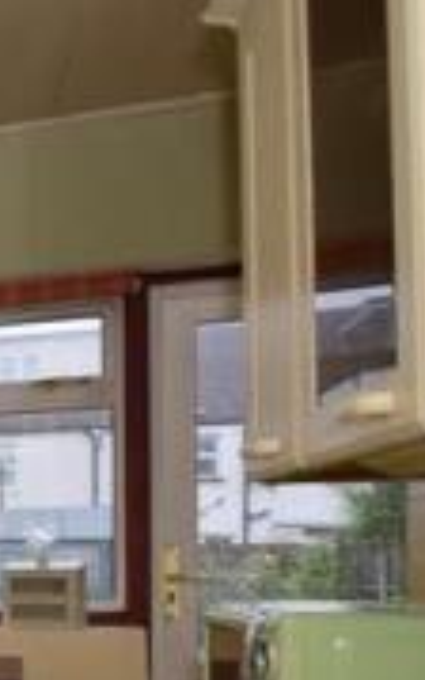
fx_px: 1037
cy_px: 583
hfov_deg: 13.6
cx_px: -675
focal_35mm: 56
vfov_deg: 34.7
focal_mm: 10
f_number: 7.1
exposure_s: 1/30
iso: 200
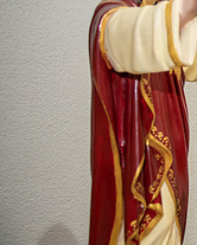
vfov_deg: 29.3
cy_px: 48
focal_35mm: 63
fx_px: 458
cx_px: 339
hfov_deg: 19.3
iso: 1000
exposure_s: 1/160
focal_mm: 24
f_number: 2.8
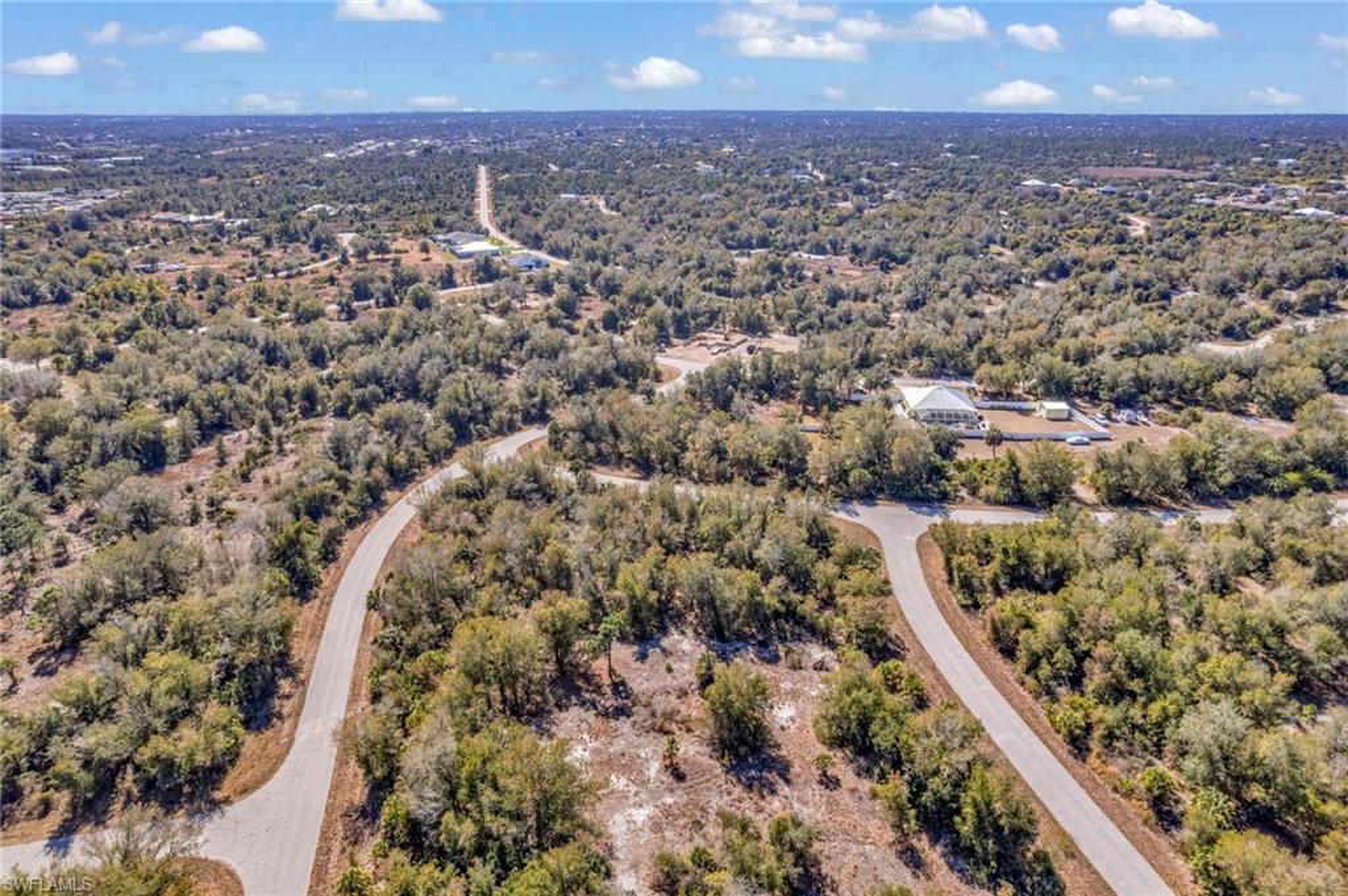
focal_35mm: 22
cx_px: 674
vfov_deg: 57.1
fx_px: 823
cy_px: 448
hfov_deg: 78.6
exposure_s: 1/1600
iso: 130
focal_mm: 8.38
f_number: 2.8
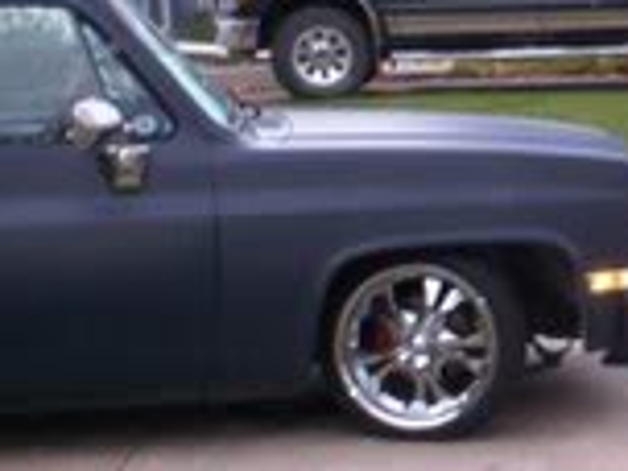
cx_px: 888
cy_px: 116
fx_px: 2758
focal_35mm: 152
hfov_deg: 12.5
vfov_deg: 9.7
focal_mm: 6
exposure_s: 1/64
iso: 140
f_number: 4.5
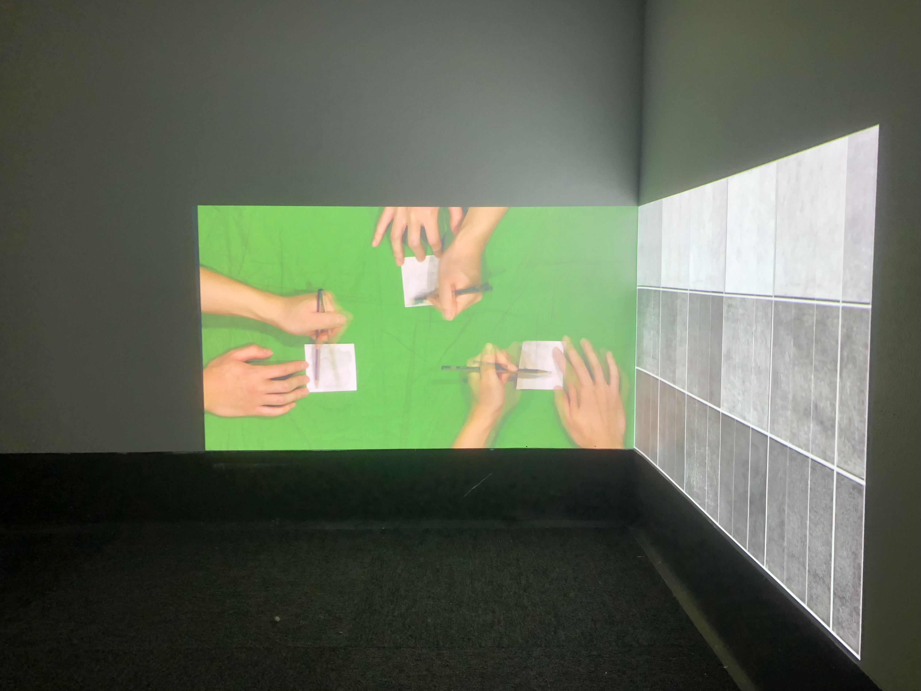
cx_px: 460
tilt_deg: -5.4
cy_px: 346
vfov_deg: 49.7
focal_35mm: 28
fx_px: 745
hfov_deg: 63.4
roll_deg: +0.1
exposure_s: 1/120
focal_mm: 4
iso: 25
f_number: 1.8
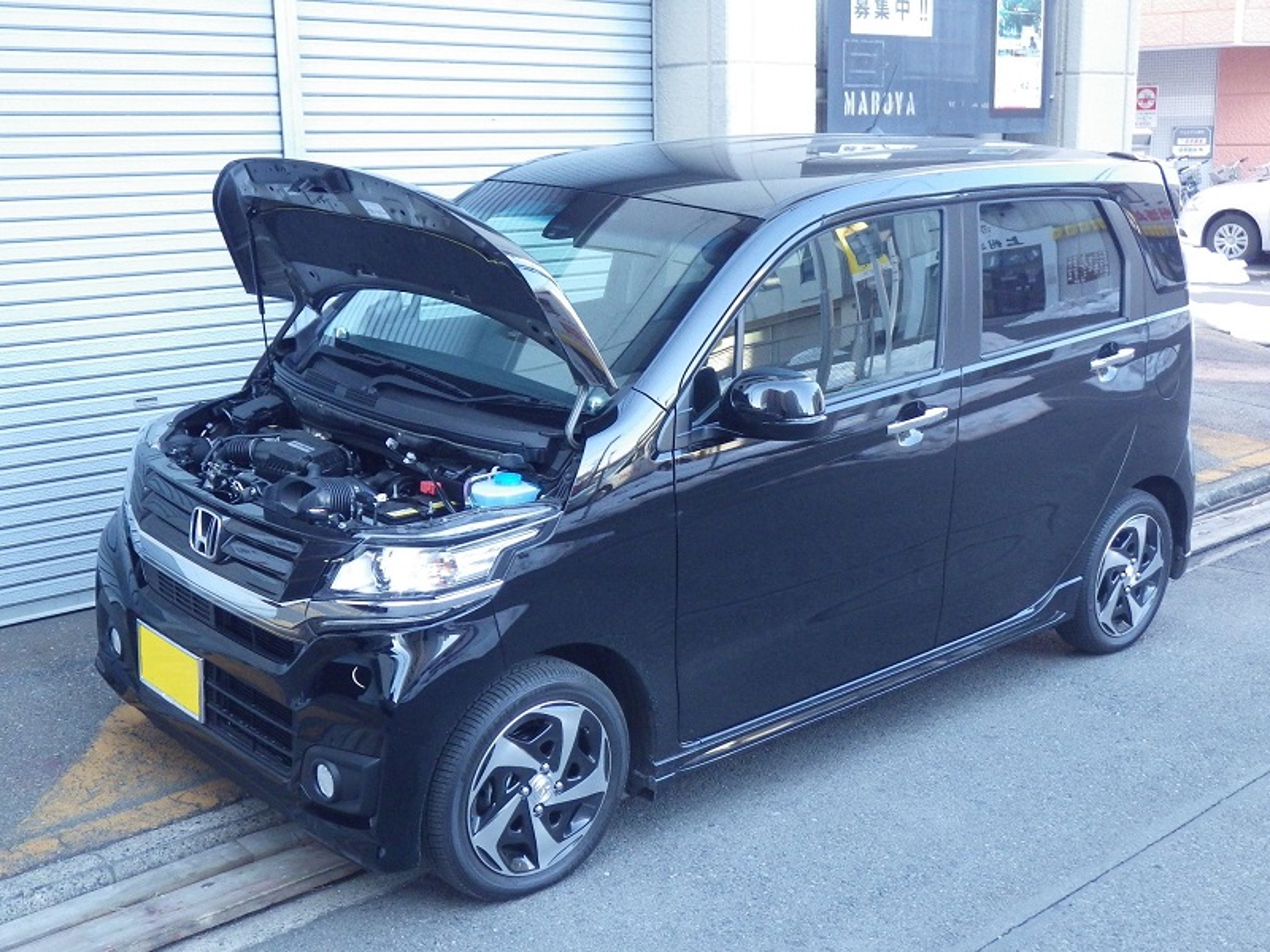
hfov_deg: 44.8
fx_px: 1541
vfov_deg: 34.3
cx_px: 635
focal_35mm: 42
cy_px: 476
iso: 200
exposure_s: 1/50
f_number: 4.2
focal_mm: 7.5
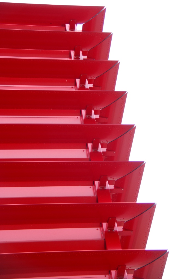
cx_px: 94
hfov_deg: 15.2
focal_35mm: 90
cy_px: 140
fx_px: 700
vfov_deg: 22.6
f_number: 5
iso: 200
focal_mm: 60
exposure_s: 1/60
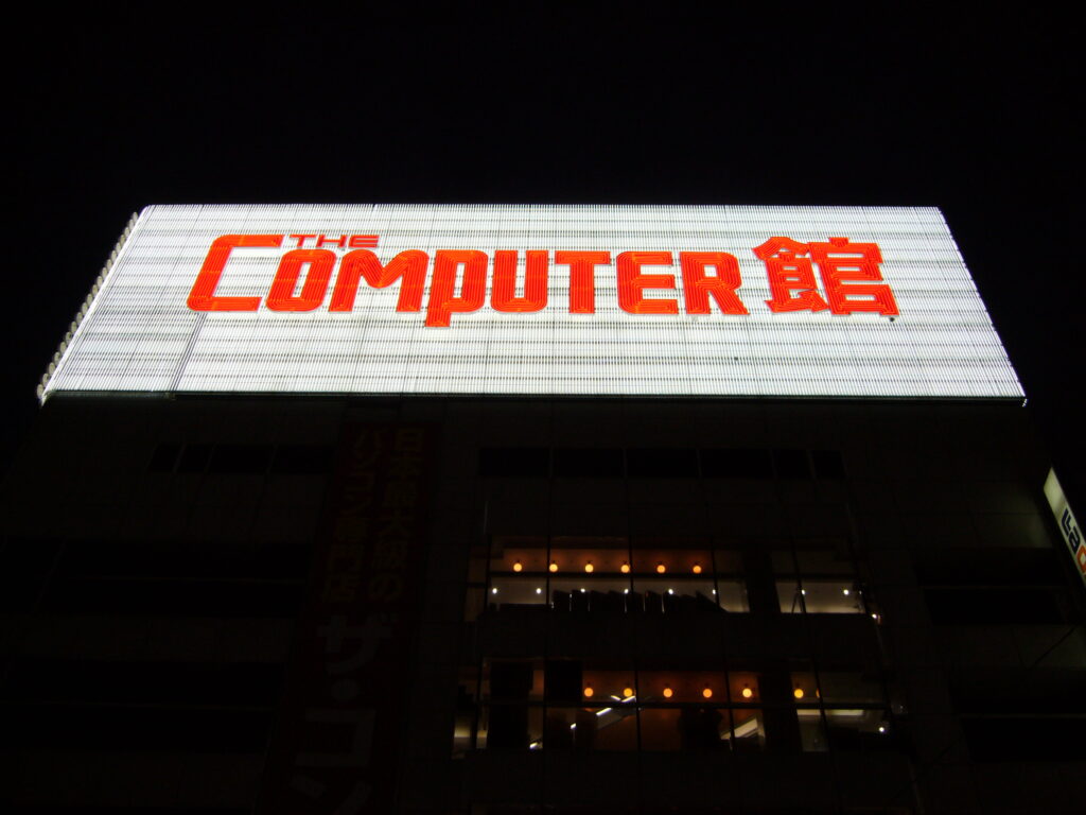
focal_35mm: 35
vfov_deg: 40.7
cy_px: 408
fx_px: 1098
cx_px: 543
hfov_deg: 52.6
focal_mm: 5.8
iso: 100
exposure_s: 1/50
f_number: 2.8
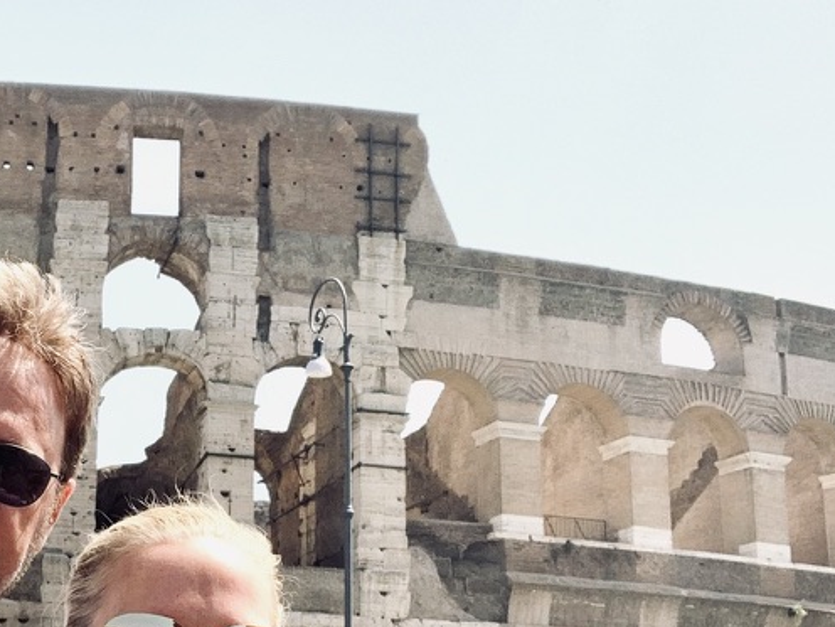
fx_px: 1592
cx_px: 126
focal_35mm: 66
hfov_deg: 28.5
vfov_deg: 22.0
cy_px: 499
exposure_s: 1/673
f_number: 2.2
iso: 16
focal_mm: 2.87
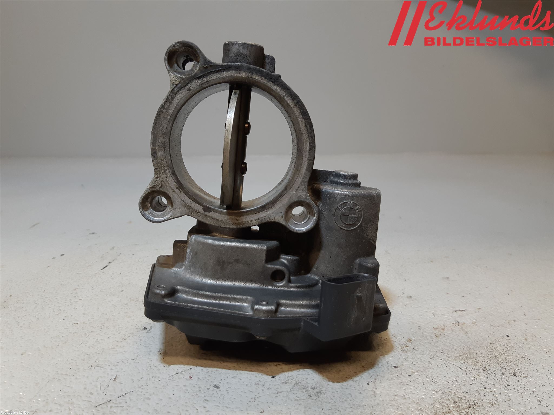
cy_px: 208
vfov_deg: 53.1
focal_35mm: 26
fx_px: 416
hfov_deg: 67.3
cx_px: 277
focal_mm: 3.93
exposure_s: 1/50
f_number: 1.7
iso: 64
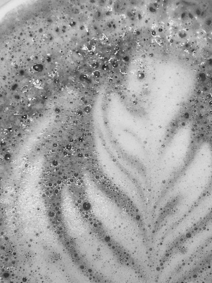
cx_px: 123
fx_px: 629
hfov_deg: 19.1
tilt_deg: -78.8
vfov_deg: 25.3
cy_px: 132
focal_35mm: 77
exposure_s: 1/30
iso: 125
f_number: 2.2
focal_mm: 4.15
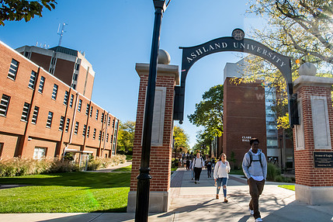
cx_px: 220
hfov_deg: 73.9
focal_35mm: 23
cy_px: 112
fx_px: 213
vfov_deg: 55.1
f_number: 22
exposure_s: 1/160
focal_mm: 17
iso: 1000
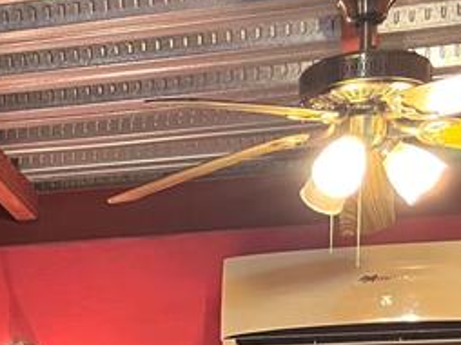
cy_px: 617
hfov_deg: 17.7
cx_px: -107
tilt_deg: -3.0
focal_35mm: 105
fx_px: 1397
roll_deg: -0.4
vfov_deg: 12.8
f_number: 1.6
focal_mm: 5.1
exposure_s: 1/40
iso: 400
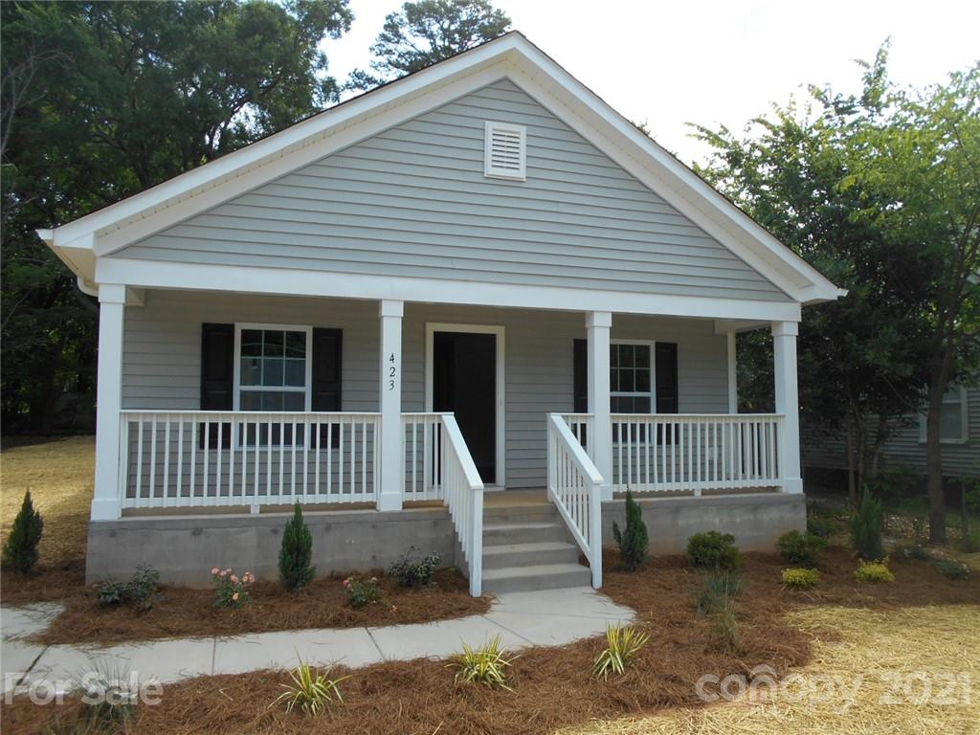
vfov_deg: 53.1
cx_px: 490
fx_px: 736
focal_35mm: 26
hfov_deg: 67.3
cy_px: 368
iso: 80
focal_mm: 4.6
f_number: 3.2
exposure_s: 1/400
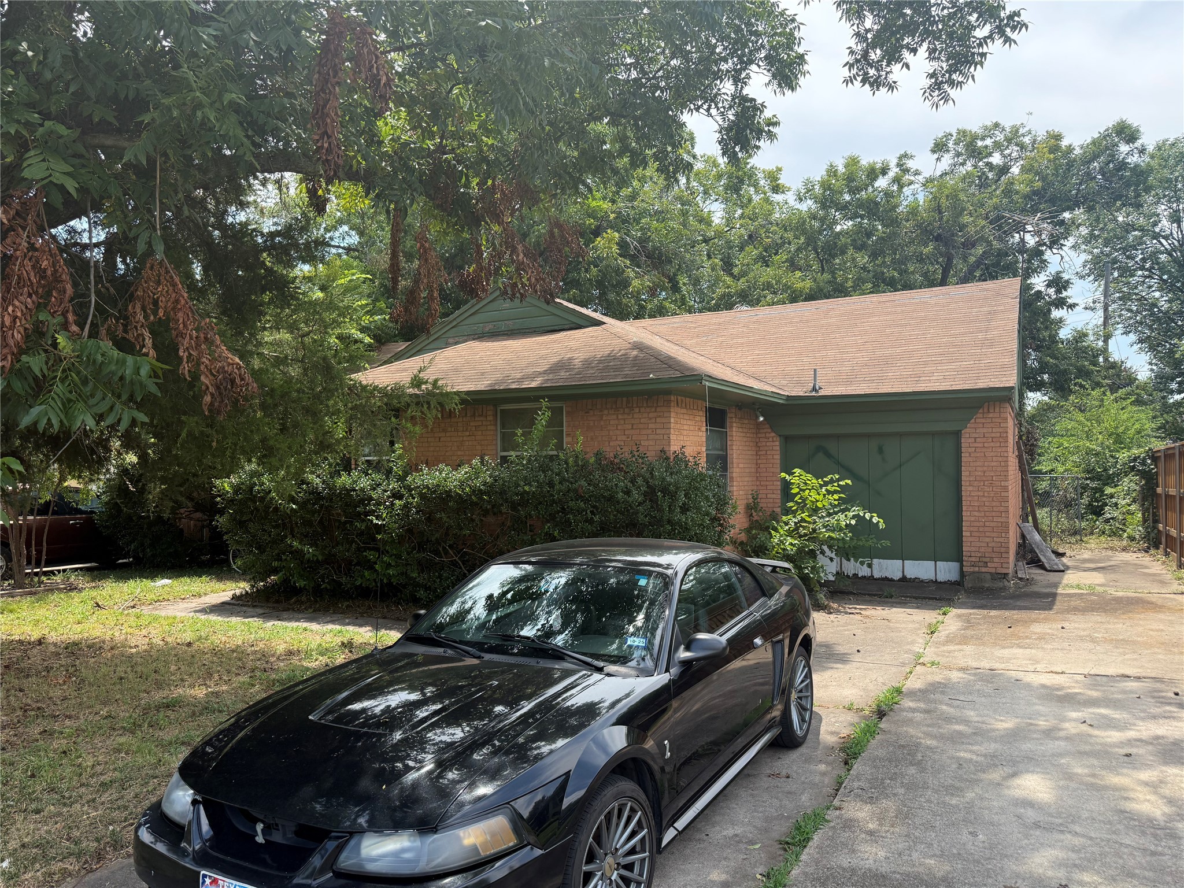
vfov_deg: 56.8
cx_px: 592
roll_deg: -0.7
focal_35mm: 24
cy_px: 444
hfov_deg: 71.6
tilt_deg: +0.4
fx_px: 821
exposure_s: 1/1812
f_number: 1.78
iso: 100
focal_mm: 6.76
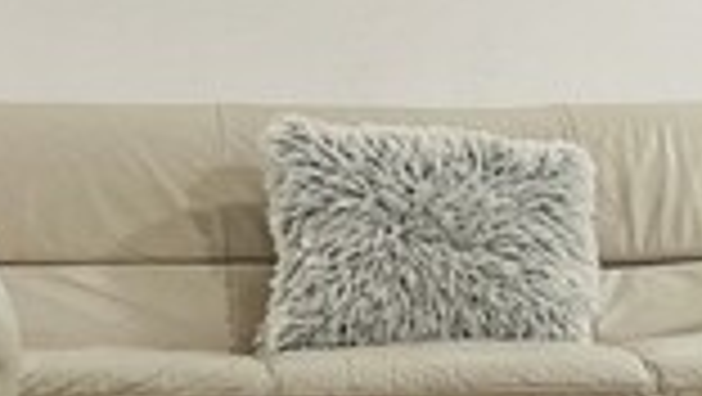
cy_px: 189
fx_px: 3204
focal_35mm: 172
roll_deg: +0.8
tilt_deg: +0.7
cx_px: 1413
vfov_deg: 7.1
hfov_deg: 11.3
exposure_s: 1/50
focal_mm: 6.86
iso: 200
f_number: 1.78
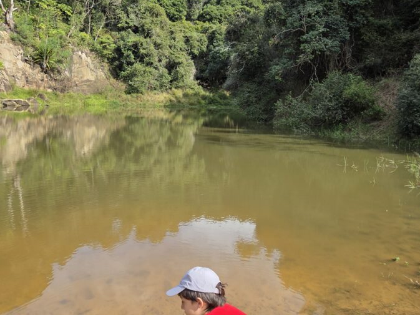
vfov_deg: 40.7
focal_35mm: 35
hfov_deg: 52.5
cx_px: 229
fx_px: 425
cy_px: 145
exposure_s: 1/2607
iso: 80
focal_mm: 5.4
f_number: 1.8
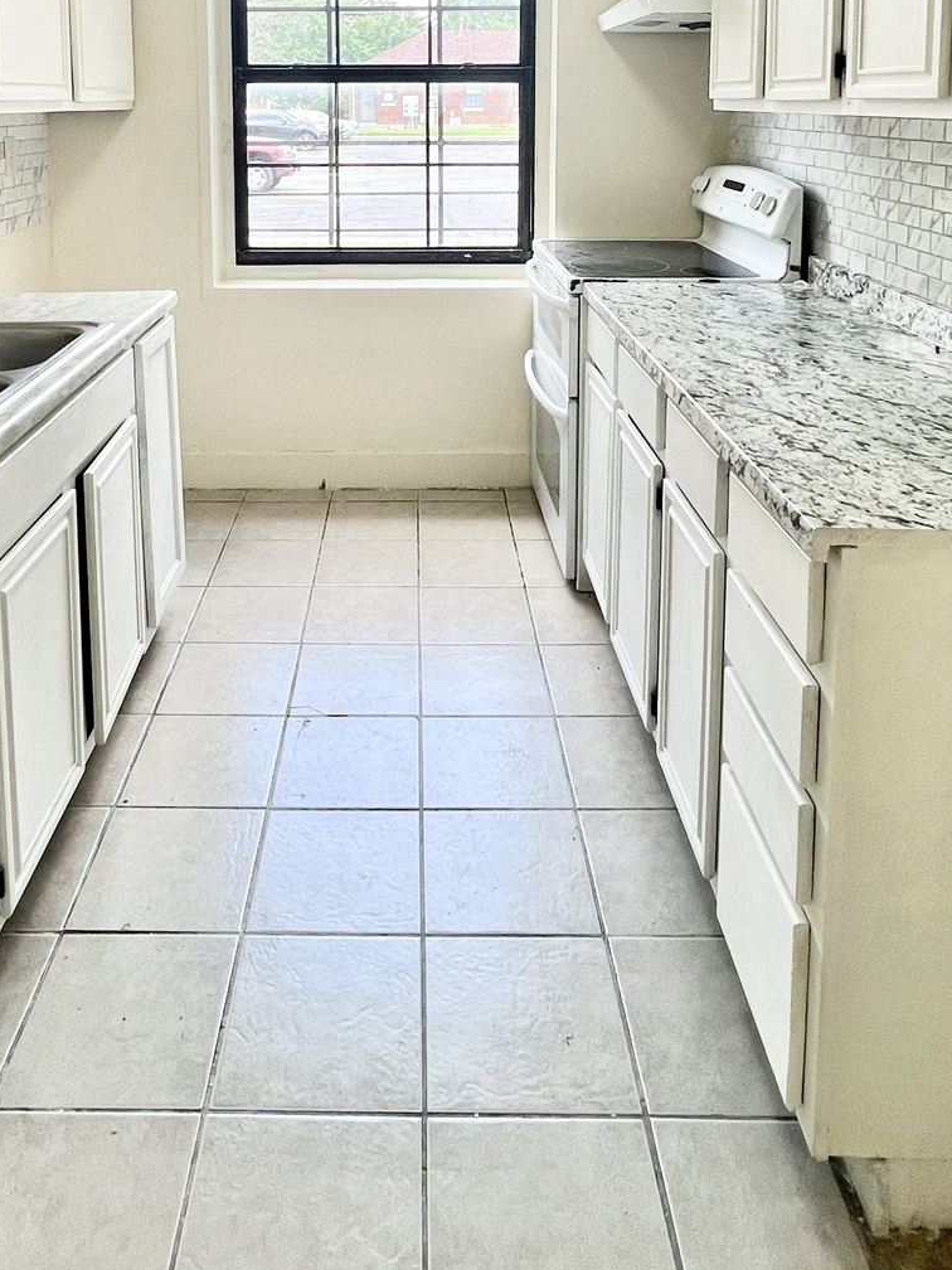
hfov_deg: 52.8
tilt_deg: -5.5
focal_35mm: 26
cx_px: 403
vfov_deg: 60.0
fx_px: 953
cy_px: 197
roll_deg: +0.8
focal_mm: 1.57
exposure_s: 1/120
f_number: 1.8
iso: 40
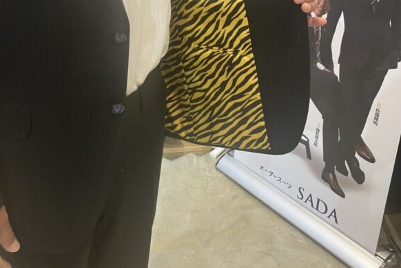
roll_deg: -3.8
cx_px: 203
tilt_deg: -19.7
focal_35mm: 40
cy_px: 49
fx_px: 446
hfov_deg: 48.5
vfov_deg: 32.4
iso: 160
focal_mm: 3.99
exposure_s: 1/60
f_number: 1.8
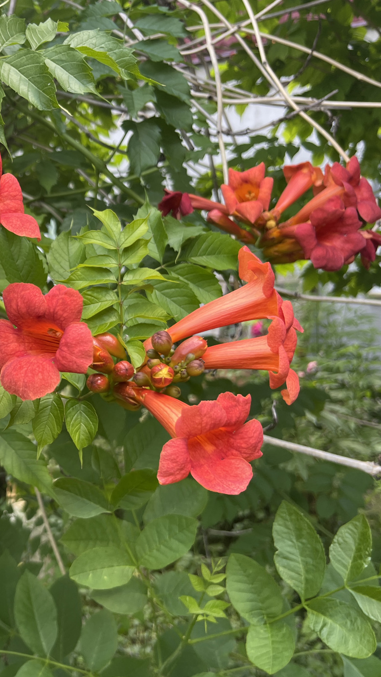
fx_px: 682
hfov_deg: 28.9
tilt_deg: -8.9
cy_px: 338
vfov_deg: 52.8
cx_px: -12
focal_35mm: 38
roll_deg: +2.3
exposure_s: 1/214
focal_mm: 5.1
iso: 40
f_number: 1.6
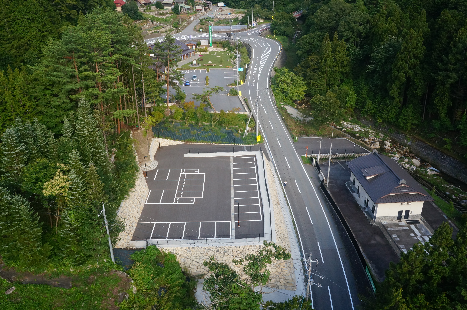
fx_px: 389
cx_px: 234
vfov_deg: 43.5
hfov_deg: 62.0
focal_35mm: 30
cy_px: 155
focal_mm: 20
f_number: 9
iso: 800
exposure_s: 1/320
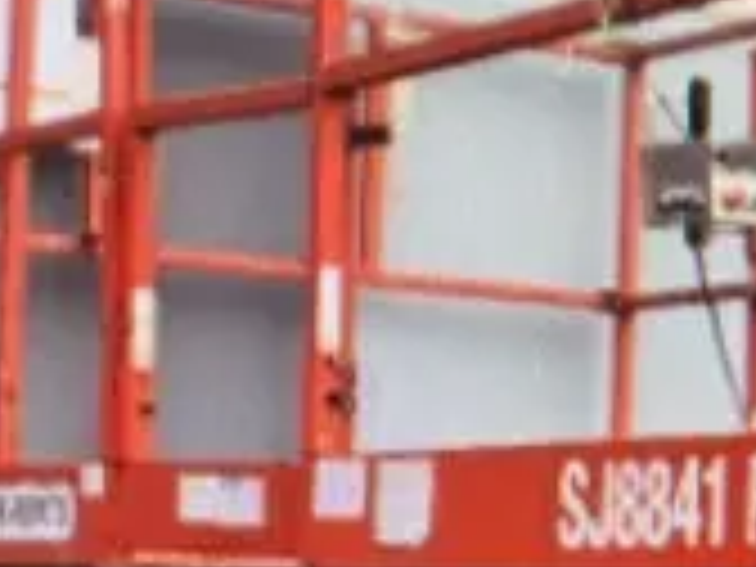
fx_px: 1856
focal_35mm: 85
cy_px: 533
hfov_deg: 20.3
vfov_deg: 17.1
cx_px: 1084
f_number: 1.6
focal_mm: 5.1
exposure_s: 1/60
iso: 100
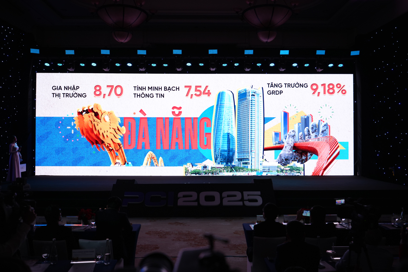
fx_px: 340
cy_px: 136
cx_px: 204
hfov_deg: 61.9
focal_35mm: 30
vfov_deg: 43.6
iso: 640
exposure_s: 1/125
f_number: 2.8
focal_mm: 30
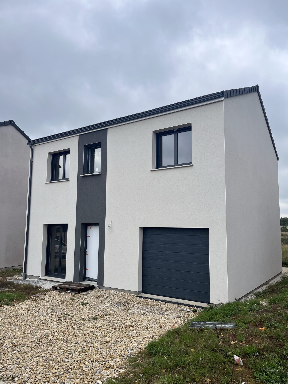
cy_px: 192
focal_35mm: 26
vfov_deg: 67.3
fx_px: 288
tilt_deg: +6.8
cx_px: 144
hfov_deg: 53.1
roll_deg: +0.2
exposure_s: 1/2101
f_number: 1.6
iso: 50
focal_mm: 5.1
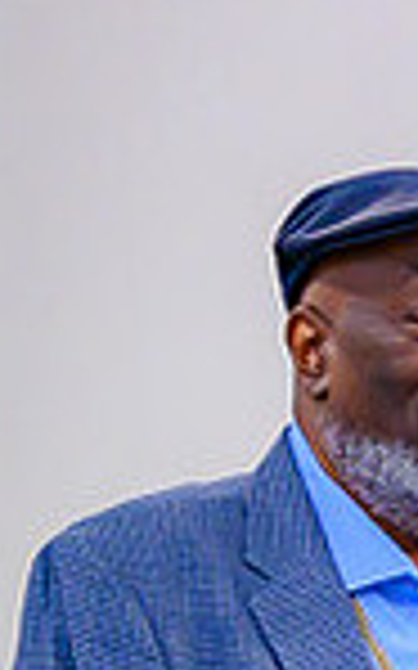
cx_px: 1115
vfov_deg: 4.8
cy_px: 695
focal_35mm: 436
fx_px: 7955
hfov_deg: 3.0
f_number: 2.8
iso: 1100
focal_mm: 110
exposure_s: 1/200
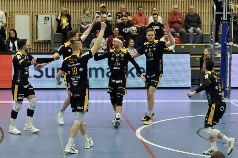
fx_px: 812
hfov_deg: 16.7
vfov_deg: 11.1
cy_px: 79
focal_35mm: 123
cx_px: 119
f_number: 4
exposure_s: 1/200
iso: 1600
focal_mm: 82
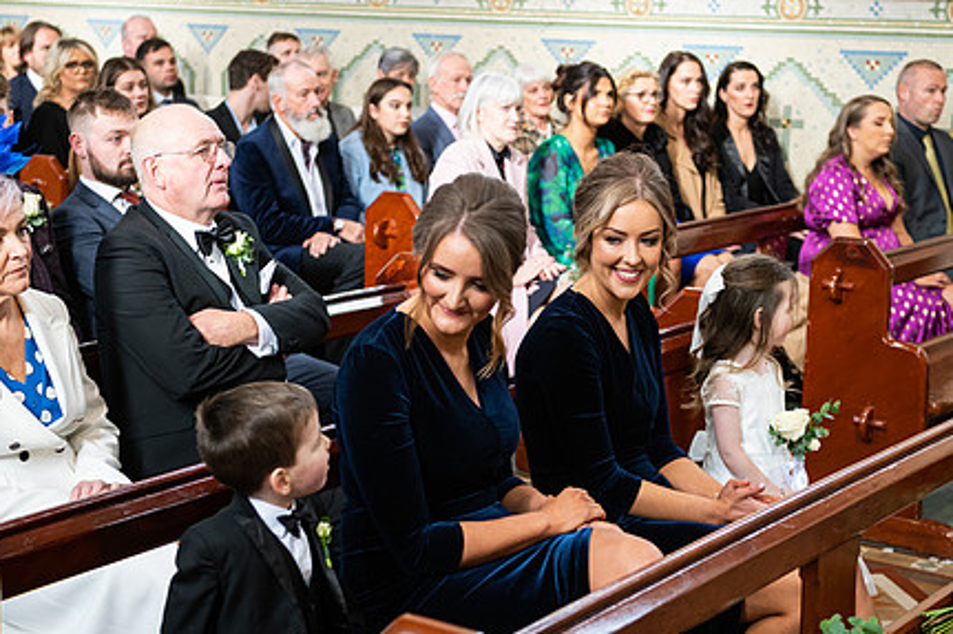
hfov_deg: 28.9
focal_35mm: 70
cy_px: 308
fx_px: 1852
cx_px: 486
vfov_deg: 19.4
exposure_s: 1/125
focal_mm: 52
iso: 800
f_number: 3.5
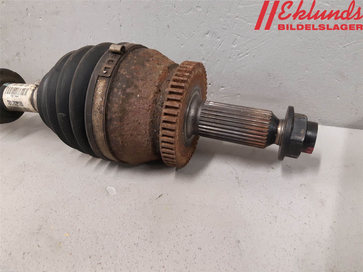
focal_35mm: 26
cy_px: 136
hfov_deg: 67.3
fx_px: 273
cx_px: 182
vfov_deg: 53.1
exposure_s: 1/50
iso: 250
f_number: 1.7
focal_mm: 3.93
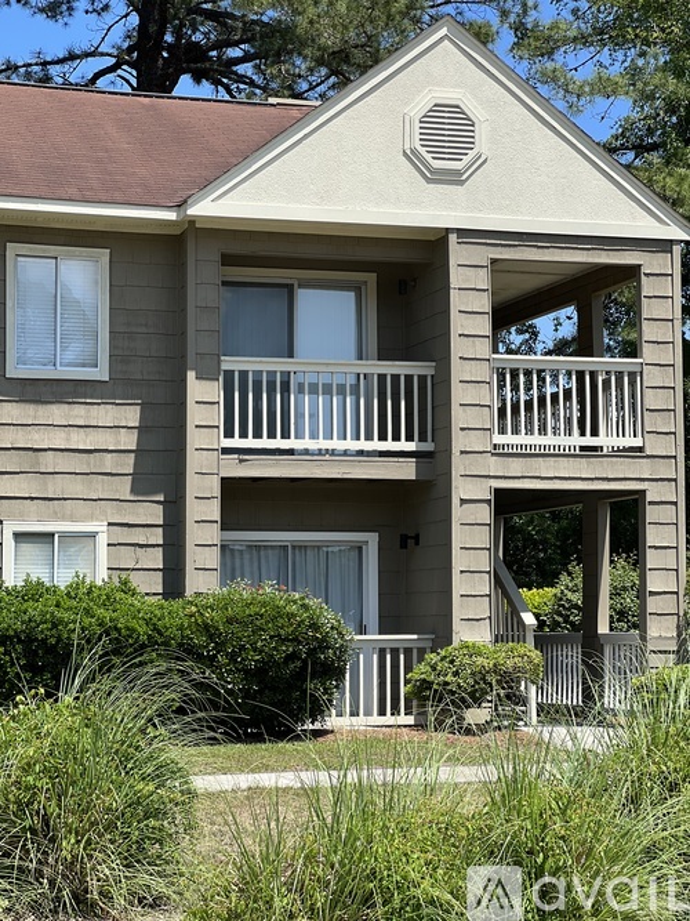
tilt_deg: +6.1
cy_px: 460
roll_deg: +0.5
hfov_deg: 19.1
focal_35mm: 77
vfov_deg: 25.3
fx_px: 2047
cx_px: 345
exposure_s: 1/479
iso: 32
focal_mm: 9
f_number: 2.8
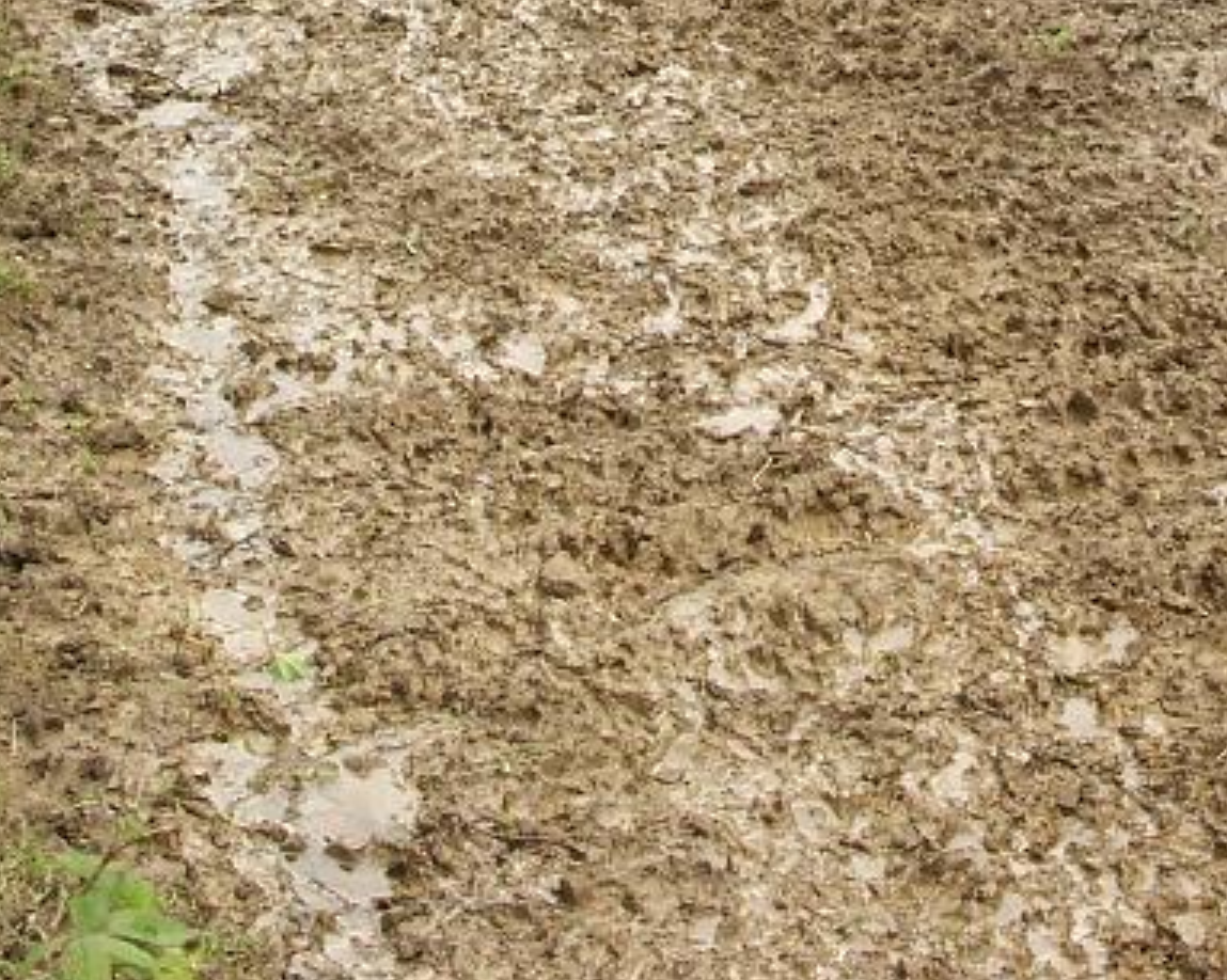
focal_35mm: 162
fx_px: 5880
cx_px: 903
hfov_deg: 11.9
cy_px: -231
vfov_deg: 9.4
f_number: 6.3
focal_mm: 15.82
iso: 64
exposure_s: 1/60
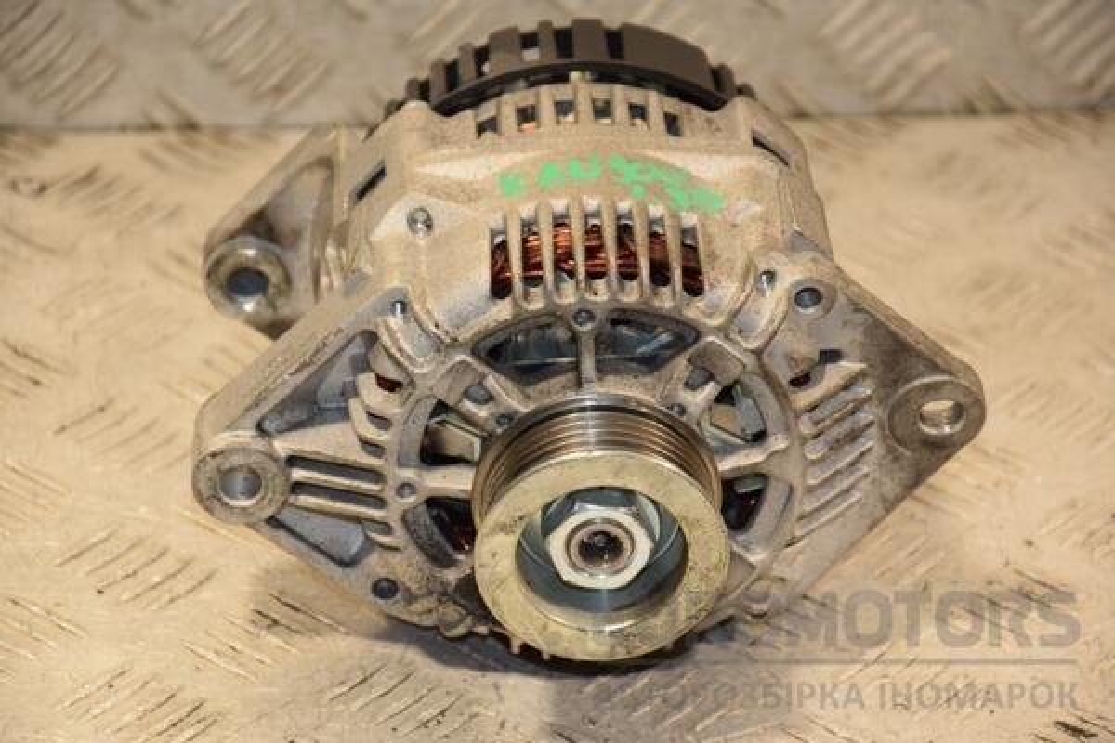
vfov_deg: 8.7
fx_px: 4878
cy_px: 372
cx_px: 558
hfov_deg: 13.0
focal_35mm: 158
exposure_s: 1/160
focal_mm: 105
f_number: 5.6
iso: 800
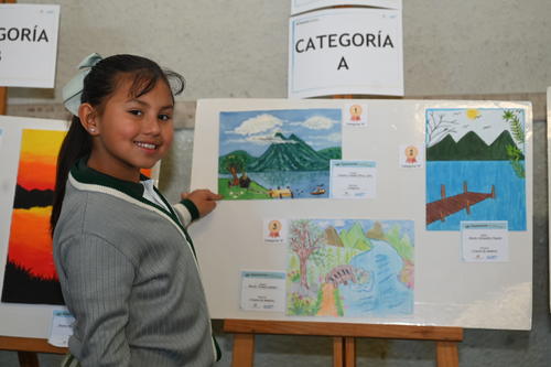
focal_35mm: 66
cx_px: 276
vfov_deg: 20.6
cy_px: 184
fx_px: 1010
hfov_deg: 30.5
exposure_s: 1/60
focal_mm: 66
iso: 500
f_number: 4
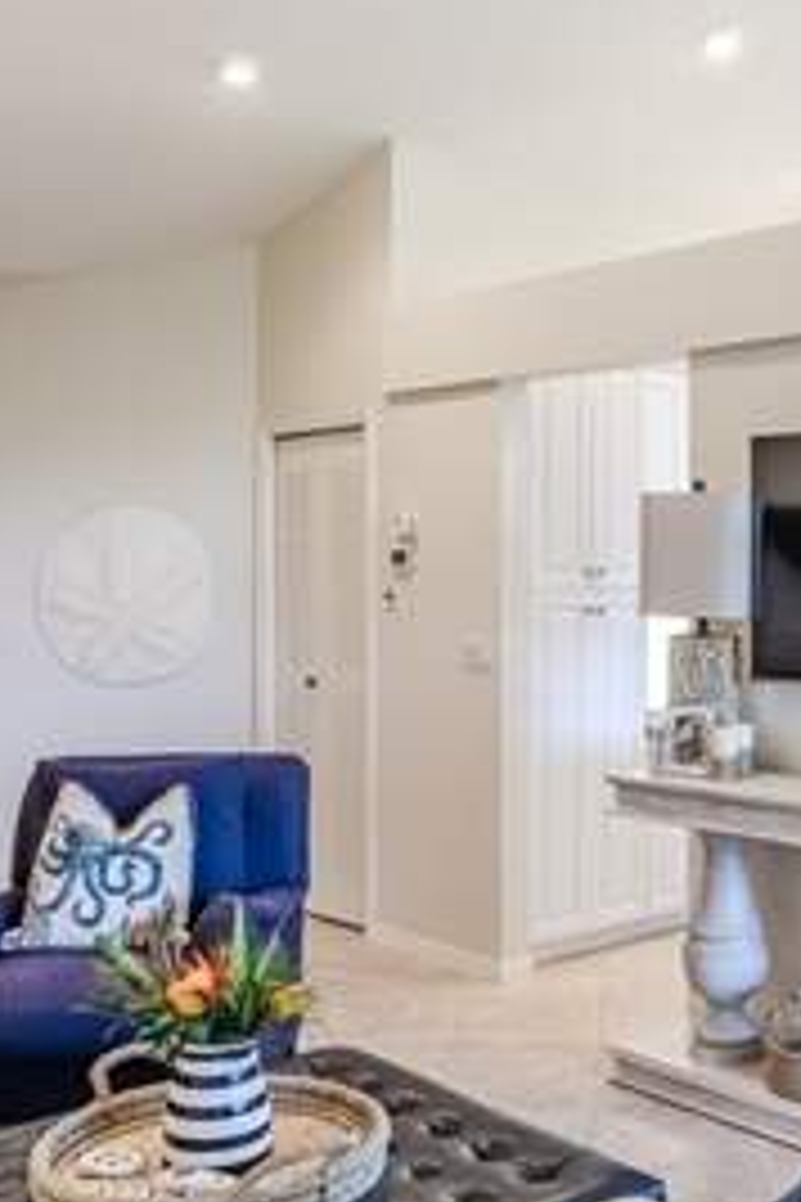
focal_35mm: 42
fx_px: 1402
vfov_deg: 46.3
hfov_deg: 31.1
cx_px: 634
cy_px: 669
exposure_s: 1/200
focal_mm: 14
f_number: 10
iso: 640
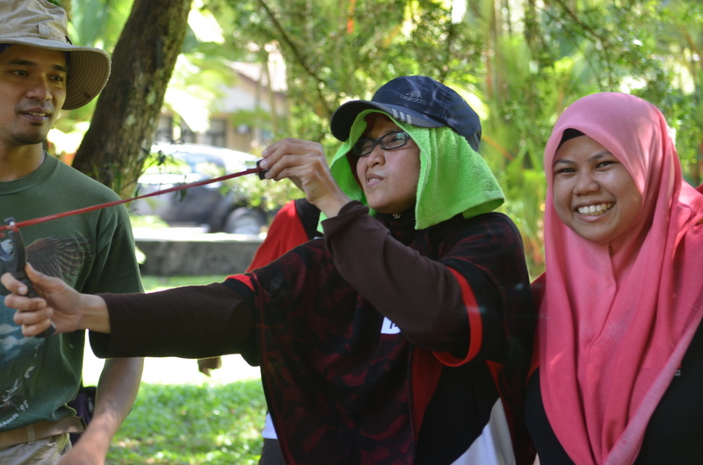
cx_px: 352
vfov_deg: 16.5
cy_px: 232
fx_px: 1608
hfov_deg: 24.7
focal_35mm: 82
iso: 250
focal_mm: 55
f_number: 4
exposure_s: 1/60
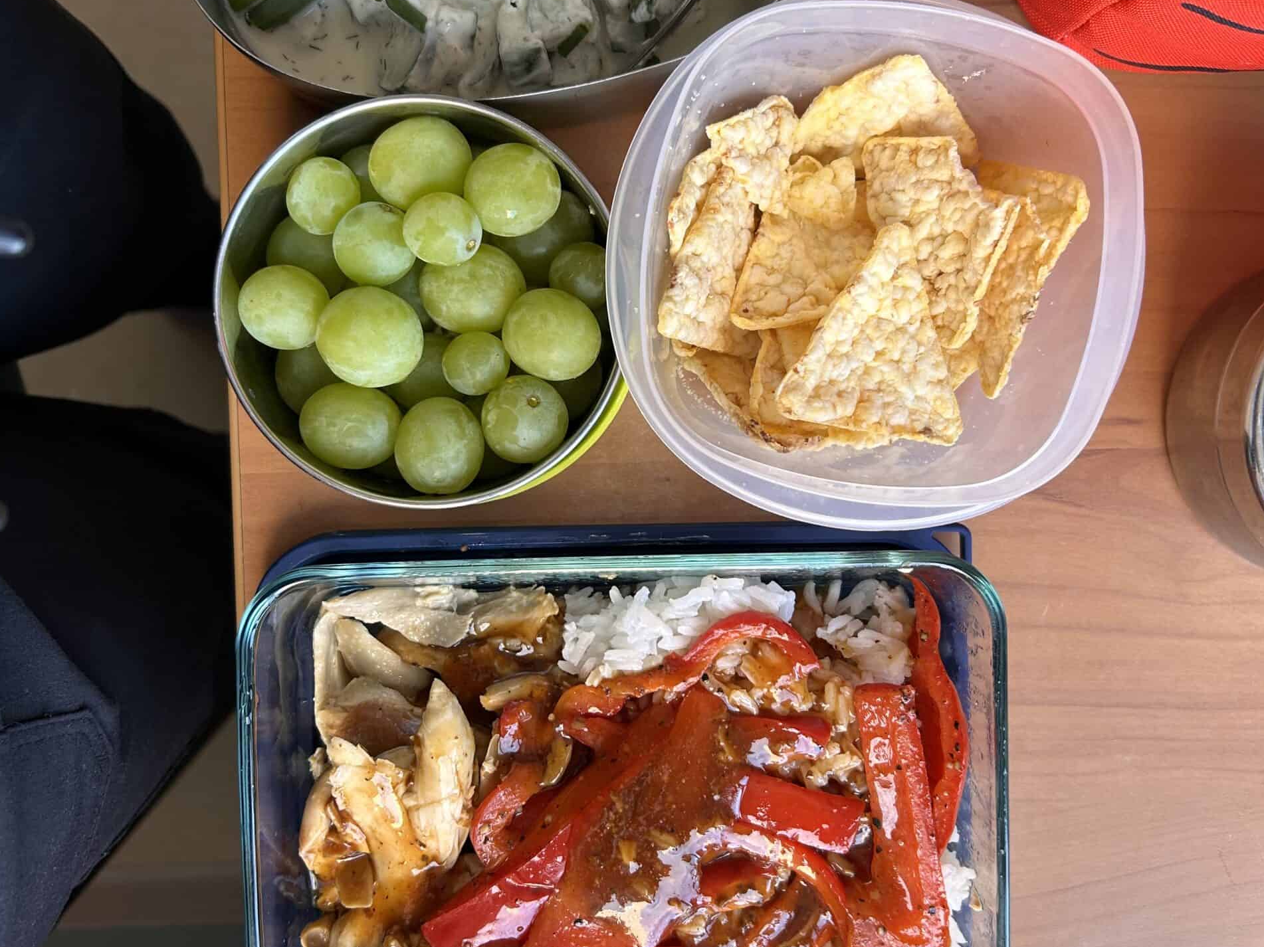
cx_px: 633
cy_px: 426
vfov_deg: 40.6
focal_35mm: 35
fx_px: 1278
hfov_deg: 52.6
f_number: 1.5
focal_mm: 5.7
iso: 100
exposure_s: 1/121
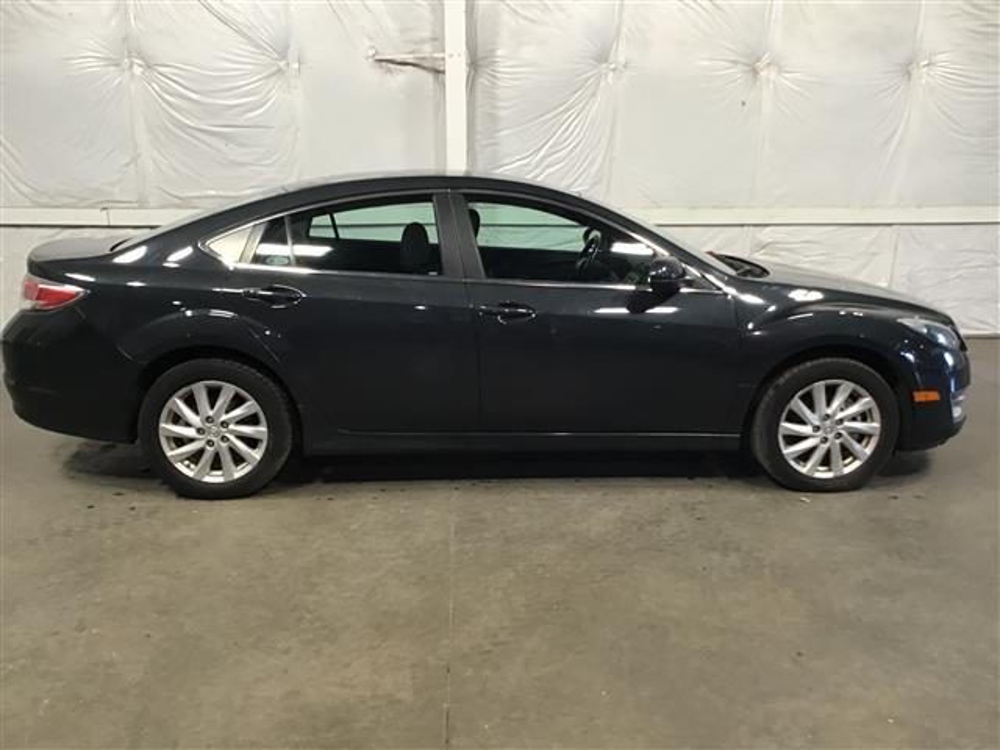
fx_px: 896
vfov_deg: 45.4
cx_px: 500
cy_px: 375
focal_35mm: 31
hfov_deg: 58.4
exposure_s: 1/30
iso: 80
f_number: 2.4
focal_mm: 3.3
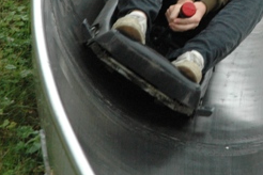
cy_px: -32
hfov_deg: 7.5
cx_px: 258
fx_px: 1994
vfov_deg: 5.0
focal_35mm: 273
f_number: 10
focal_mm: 70
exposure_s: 1/400
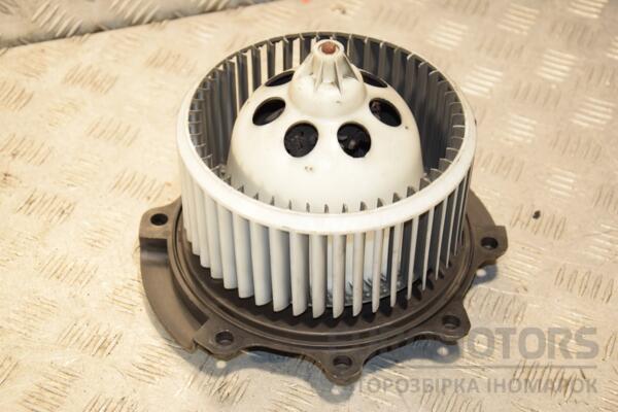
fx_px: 1287
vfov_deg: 18.2
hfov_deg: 27.0
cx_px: 309
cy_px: 206
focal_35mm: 75
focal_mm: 50
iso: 800
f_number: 5.6
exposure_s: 1/200
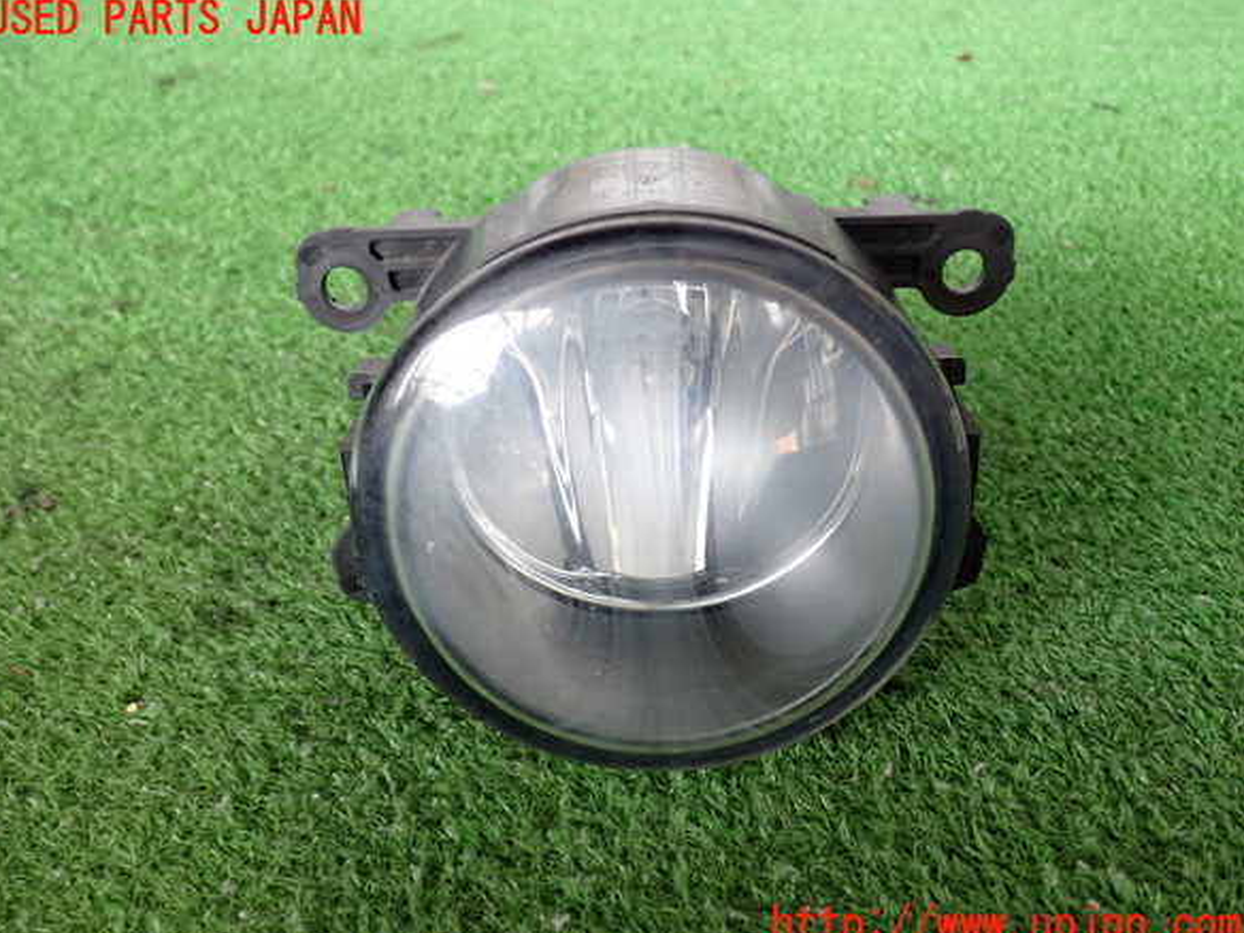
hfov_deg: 50.1
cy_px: 473
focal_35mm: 37
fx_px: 1330
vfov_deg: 38.7
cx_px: 613
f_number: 2.5
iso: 200
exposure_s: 1/40
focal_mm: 6.37
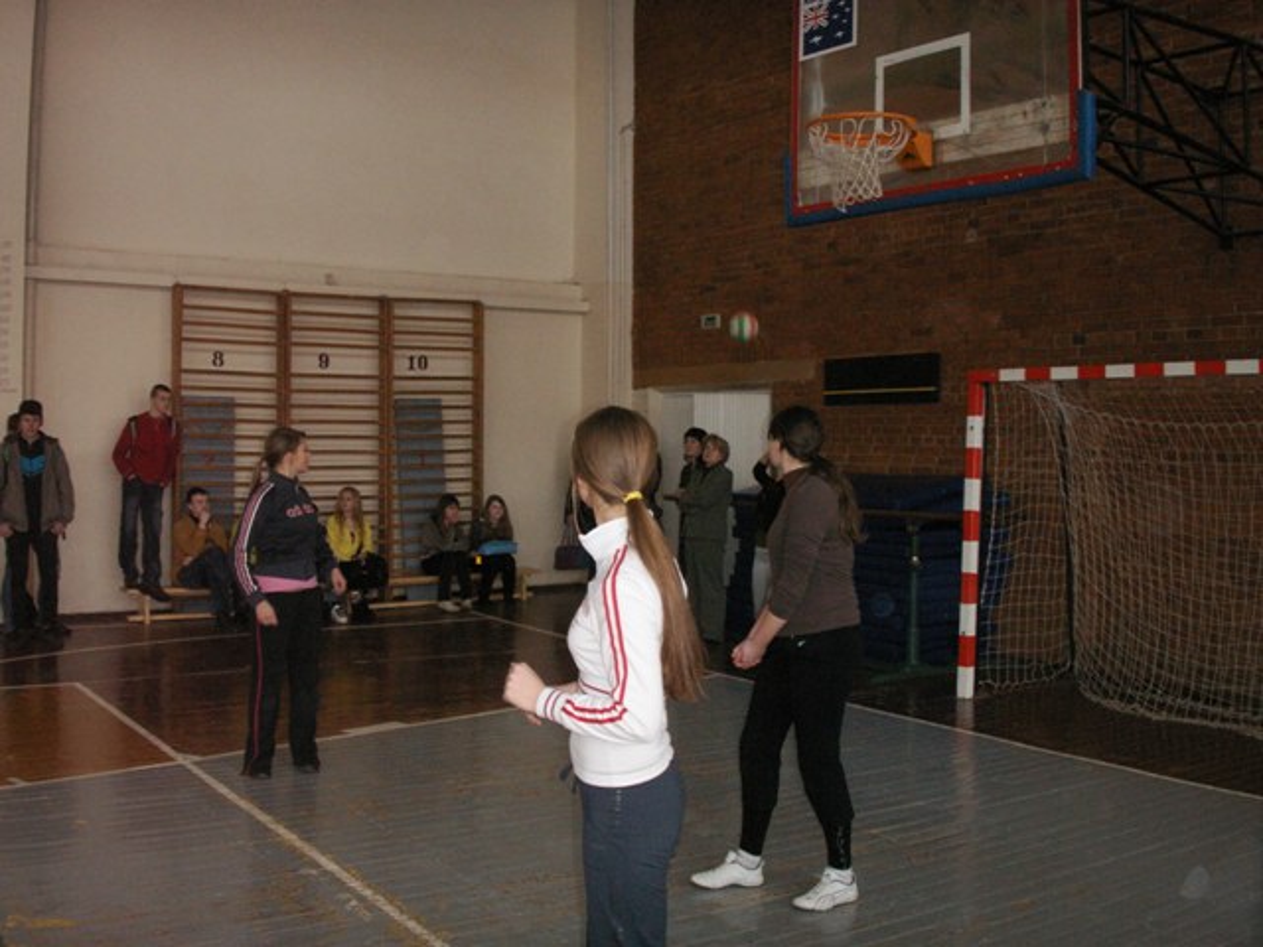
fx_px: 1350
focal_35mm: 37
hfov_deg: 50.1
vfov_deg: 38.7
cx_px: 632
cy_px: 474
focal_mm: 7.7
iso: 160
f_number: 3.5
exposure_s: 1/40
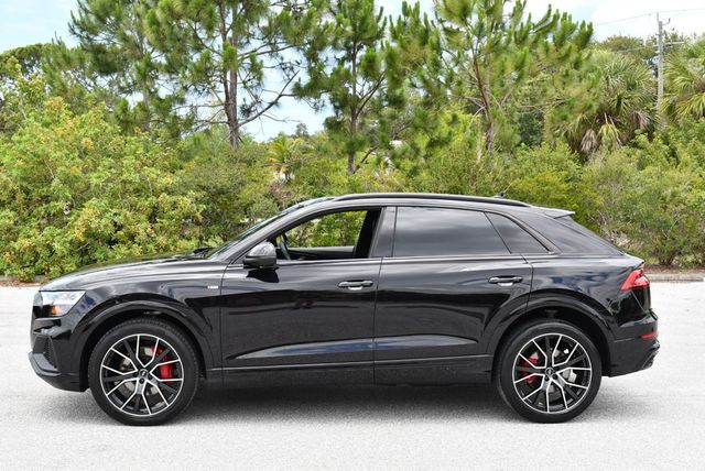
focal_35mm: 48
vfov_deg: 28.1
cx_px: 352
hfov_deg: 41.1
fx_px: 941
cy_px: 236
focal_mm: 24
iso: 200
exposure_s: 1/250
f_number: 7.1
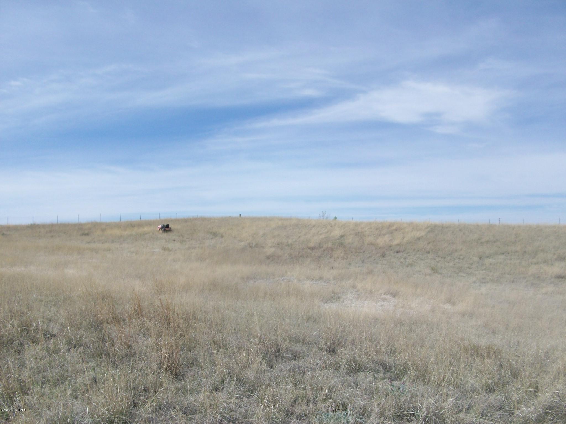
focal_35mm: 34
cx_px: 283
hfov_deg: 54.0
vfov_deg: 41.8
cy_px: 212
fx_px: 556
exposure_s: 1/416
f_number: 5.5
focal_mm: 5.7
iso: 64
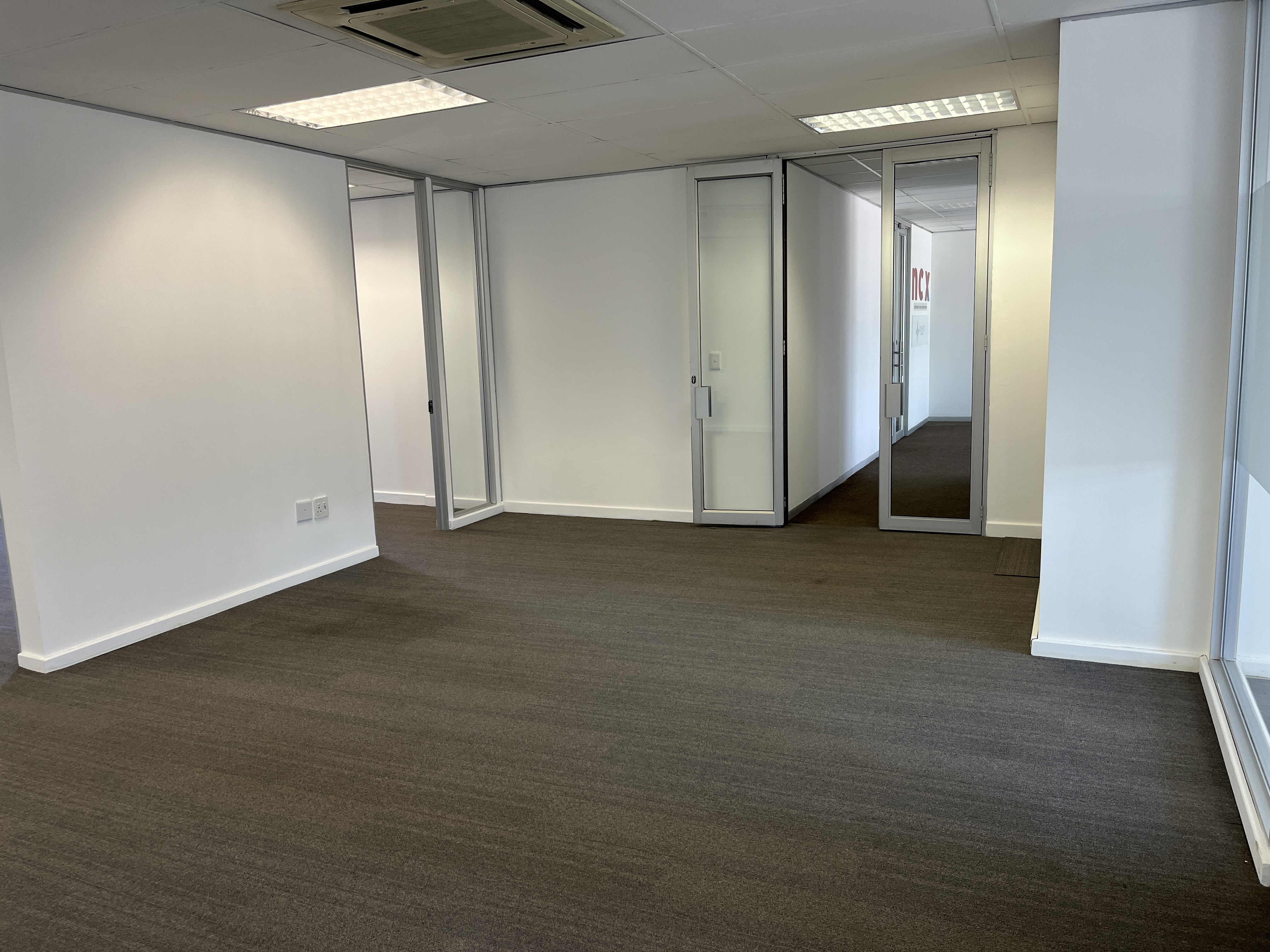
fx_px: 954
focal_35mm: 26
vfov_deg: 53.1
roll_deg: +1.5
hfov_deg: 67.3
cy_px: 476
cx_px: 635
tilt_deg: -8.8
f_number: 1.6
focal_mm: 5.1
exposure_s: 1/100
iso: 80
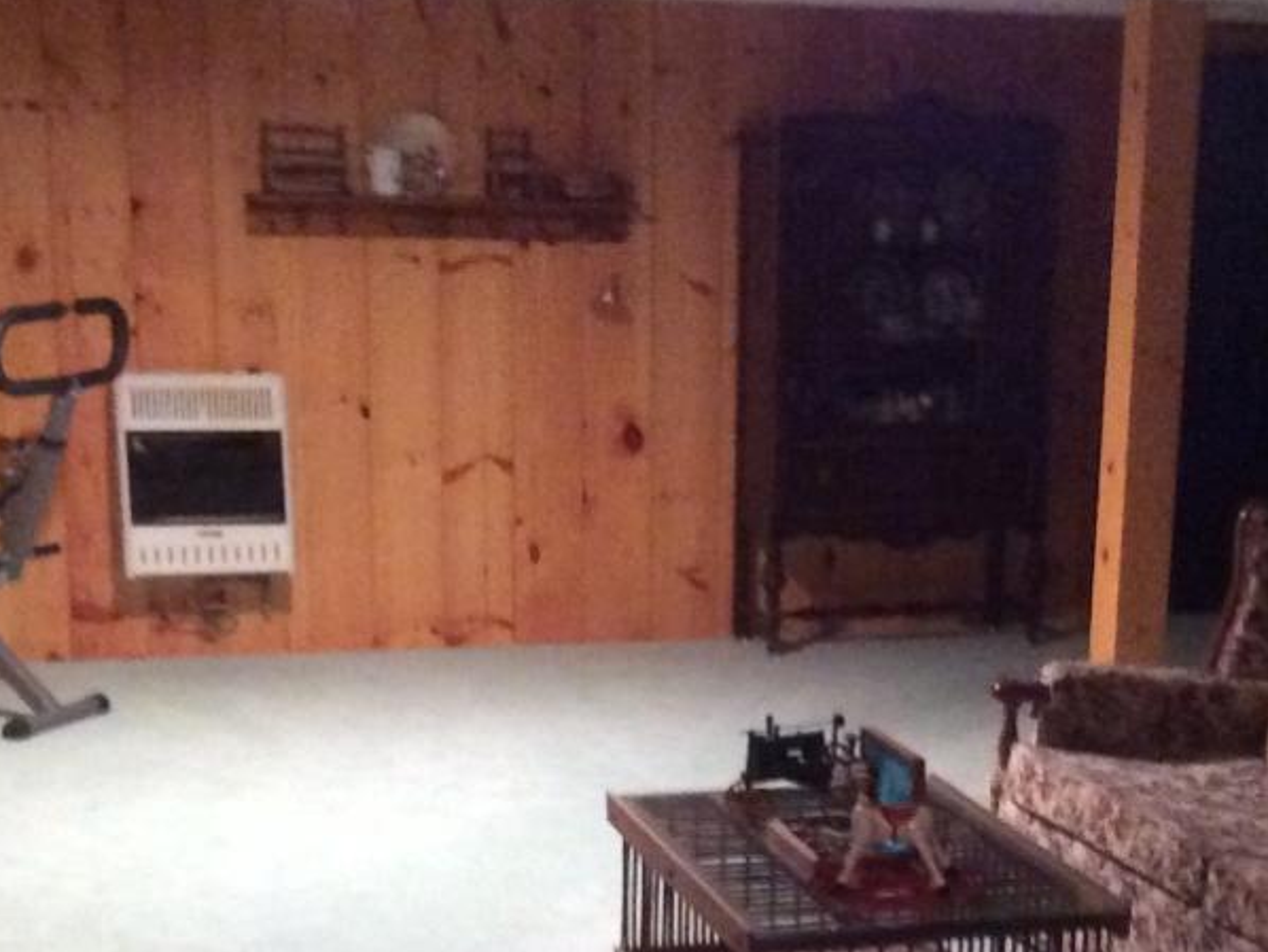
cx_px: 831
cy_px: 827
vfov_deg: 18.9
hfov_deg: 25.2
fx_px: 2822
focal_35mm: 77
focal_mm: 3.3
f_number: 2.4
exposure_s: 1/15
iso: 500
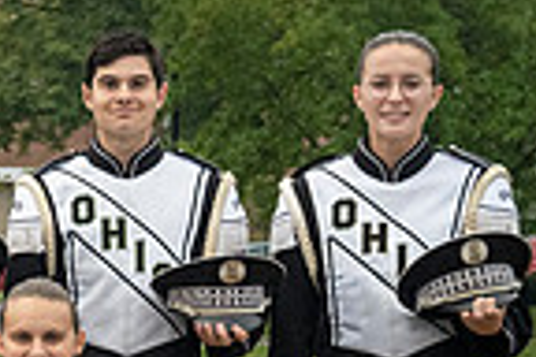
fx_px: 3007
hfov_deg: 9.7
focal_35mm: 202
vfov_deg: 6.7
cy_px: 518
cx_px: -444
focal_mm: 41
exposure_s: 1/400
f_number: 4
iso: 1250
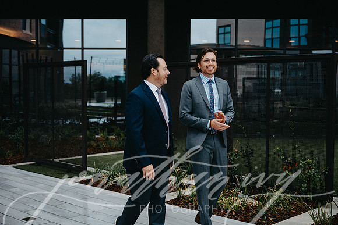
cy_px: 112
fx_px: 460
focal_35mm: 49
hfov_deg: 40.3
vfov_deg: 27.5
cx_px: 169
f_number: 2.8
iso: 100
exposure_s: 1/400
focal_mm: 49
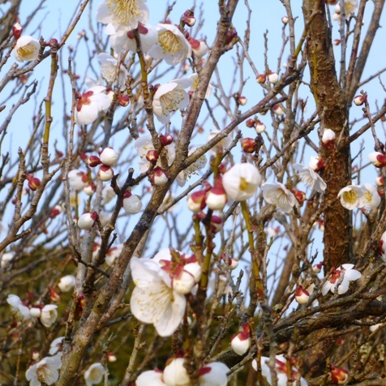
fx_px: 1678
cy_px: 193
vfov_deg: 13.1
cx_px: 163
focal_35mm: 133
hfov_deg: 13.1
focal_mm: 19.9
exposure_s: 1/160
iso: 80
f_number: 5.8
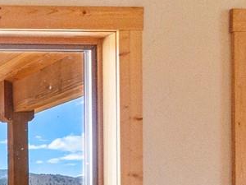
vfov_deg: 14.9
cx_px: -277
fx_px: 682
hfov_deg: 15.4
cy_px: 224
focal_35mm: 96
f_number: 4
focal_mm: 9
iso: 400
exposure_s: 1/250
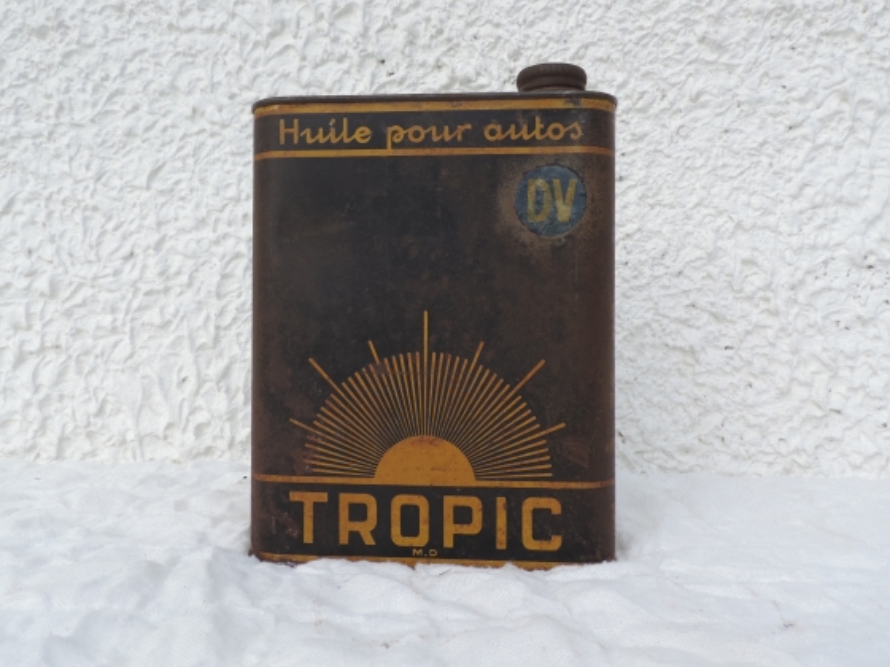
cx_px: 420
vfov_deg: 46.8
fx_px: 771
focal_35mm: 30
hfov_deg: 59.9
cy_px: 311
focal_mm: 4.9
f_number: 3.1
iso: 80
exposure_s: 1/250
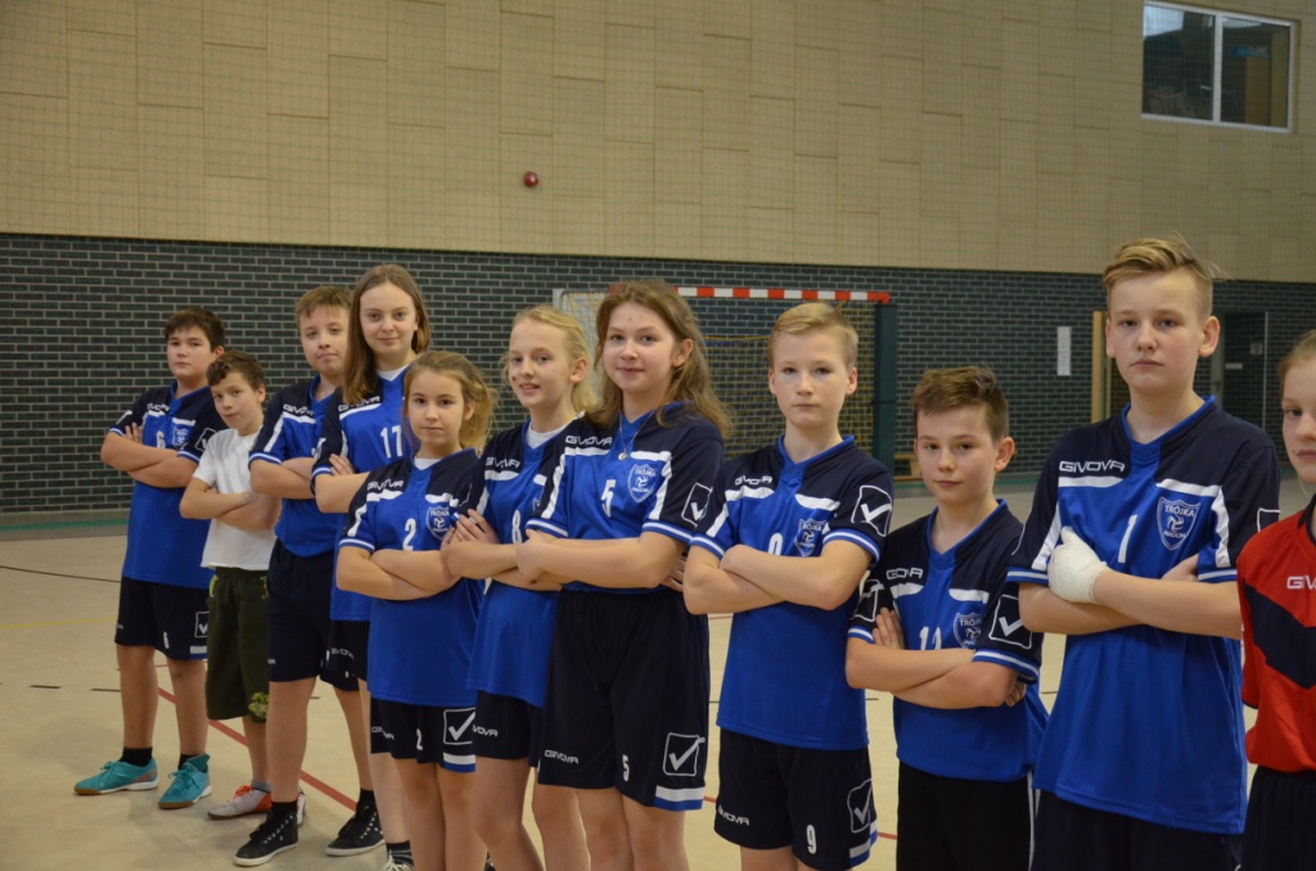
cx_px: 658
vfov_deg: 27.9
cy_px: 436
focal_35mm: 48
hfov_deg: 41.2
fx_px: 1751
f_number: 4.2
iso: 1600
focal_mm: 32
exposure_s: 1/60
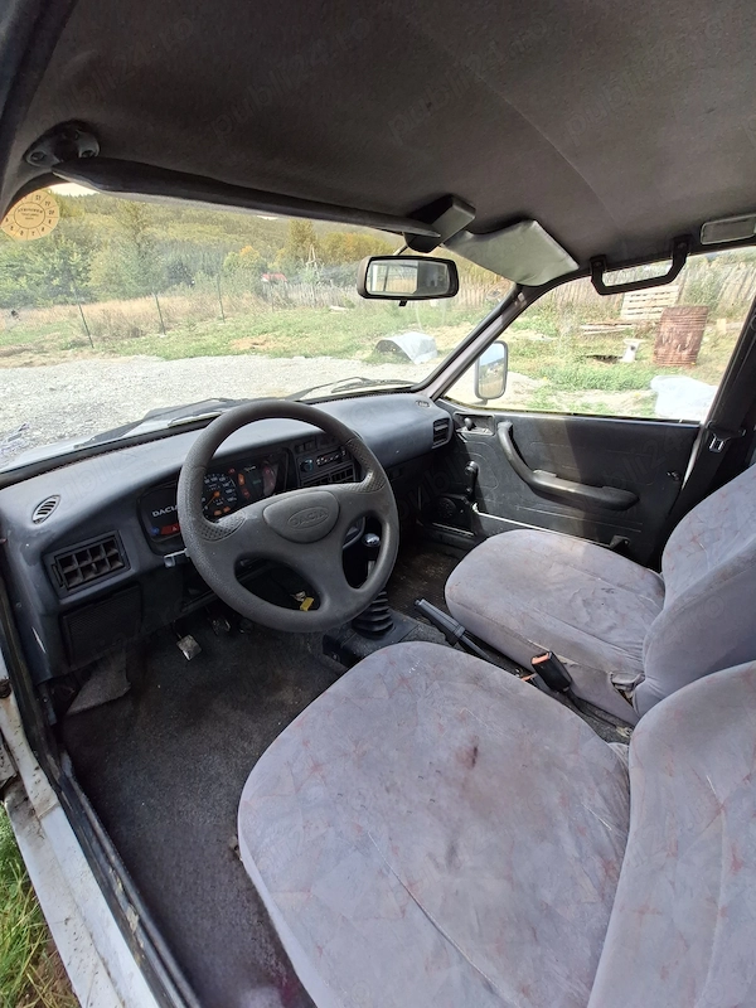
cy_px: 504
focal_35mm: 13
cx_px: 378
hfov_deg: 89.9
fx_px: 379
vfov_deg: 106.2
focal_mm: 1.74
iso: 40
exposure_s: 1/323
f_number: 2.2
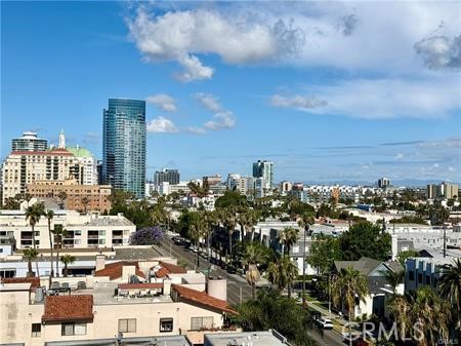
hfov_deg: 39.7
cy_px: 173
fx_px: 639
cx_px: 230
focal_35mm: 48
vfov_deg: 30.2
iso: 64
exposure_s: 1/11364
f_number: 1.78
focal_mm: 6.76
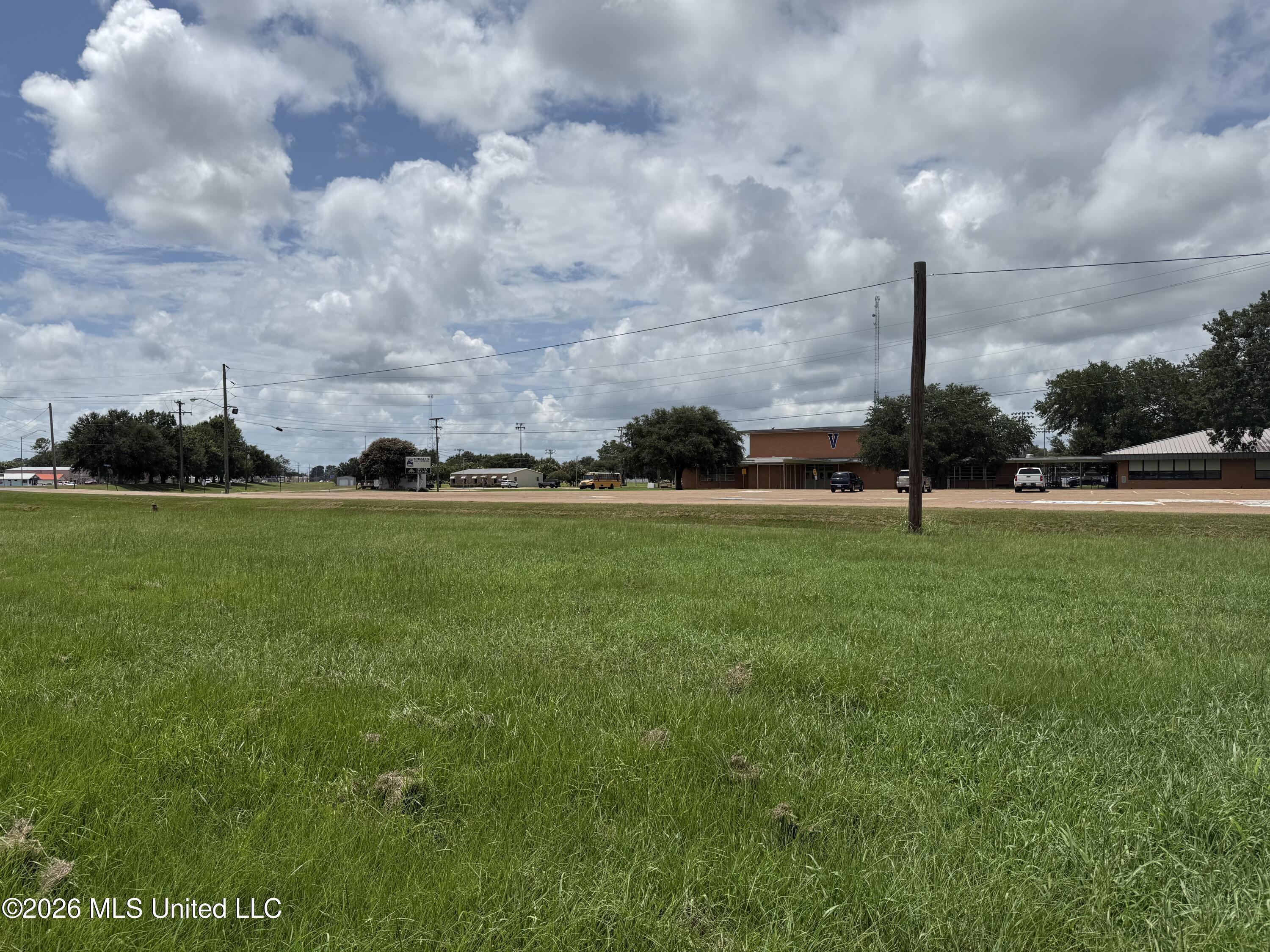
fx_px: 881
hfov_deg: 71.6
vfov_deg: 56.8
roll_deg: +1.3
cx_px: 635
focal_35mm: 24
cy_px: 476
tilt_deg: +1.9
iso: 80
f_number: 1.78
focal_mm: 6.76
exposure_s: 1/11905
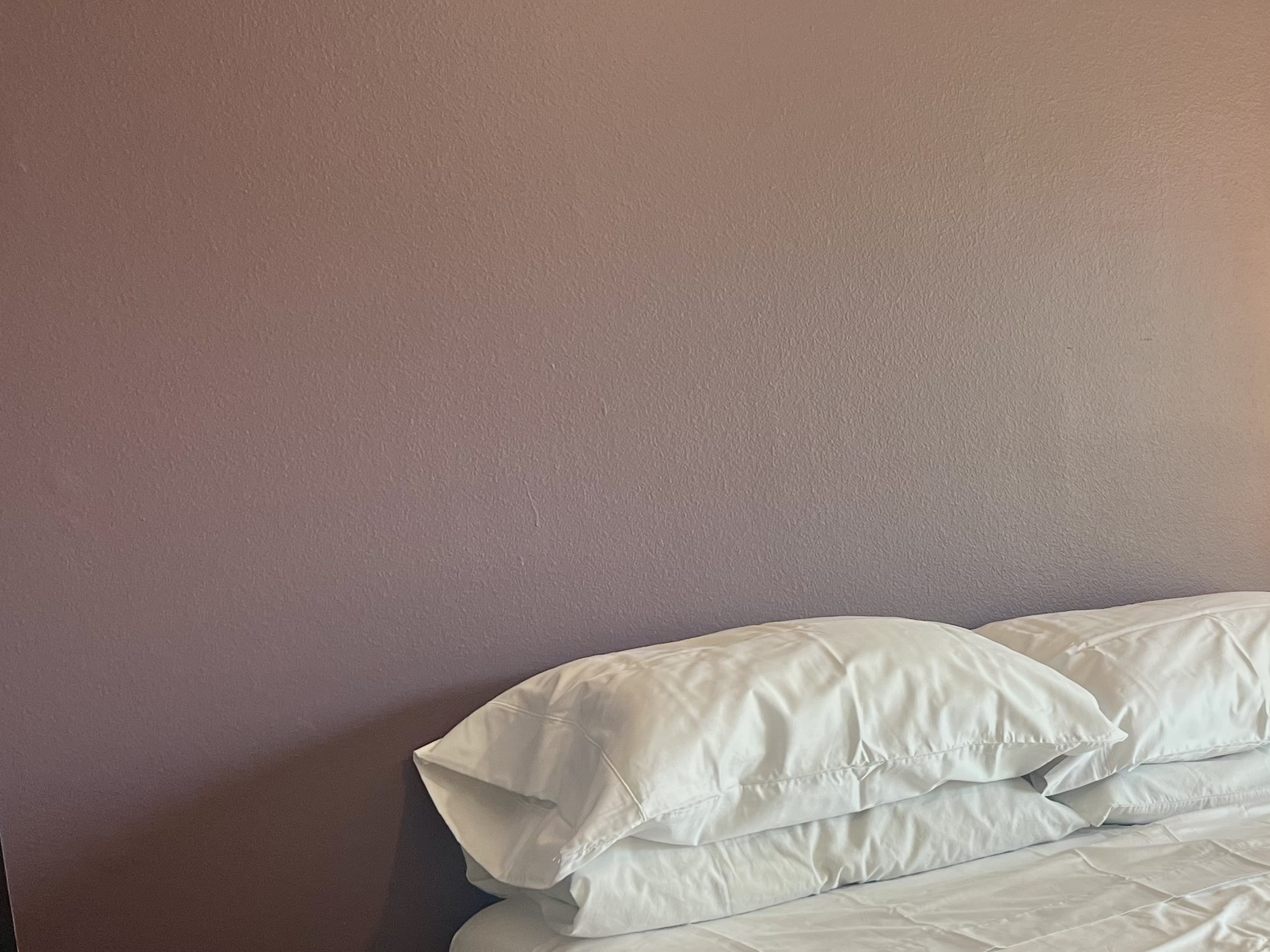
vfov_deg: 25.8
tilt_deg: -12.1
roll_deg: +2.8
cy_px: 715
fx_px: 2055
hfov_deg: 32.6
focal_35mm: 56
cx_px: 1147
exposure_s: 1/60
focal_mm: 5.7
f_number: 1.5
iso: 80
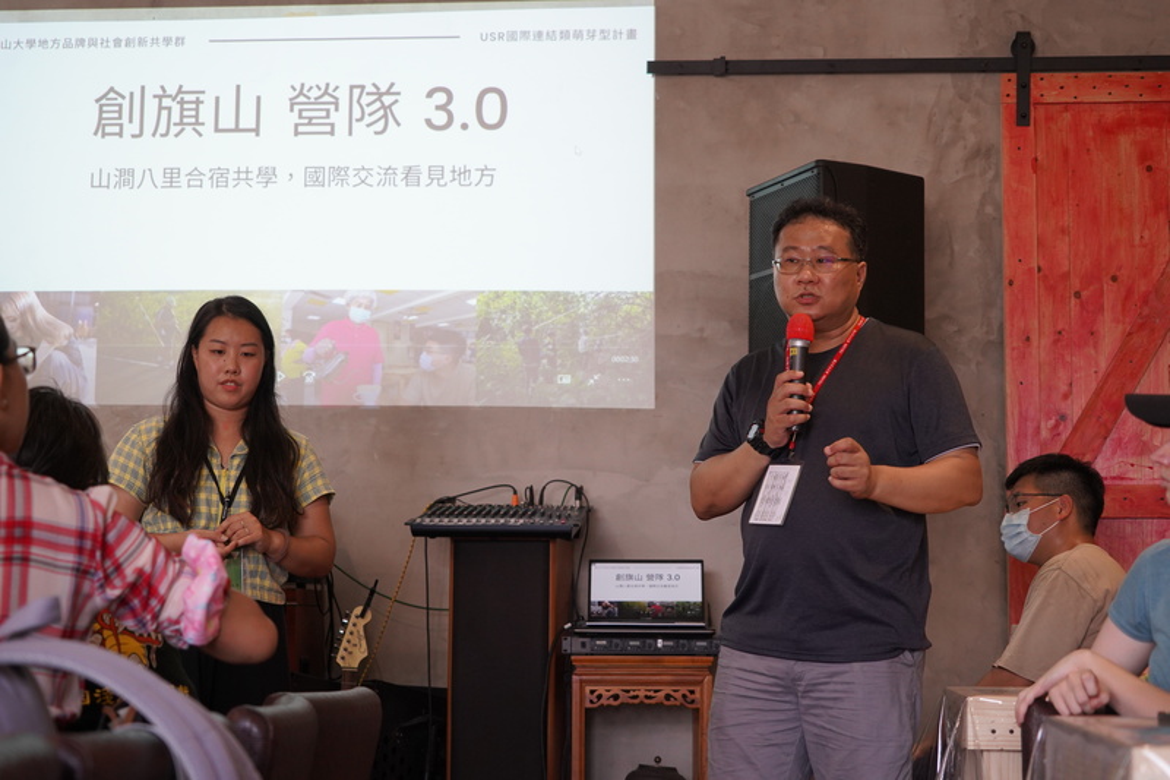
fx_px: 1917
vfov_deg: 23.0
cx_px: 585
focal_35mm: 59
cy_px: 390
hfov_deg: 33.9
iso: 1600
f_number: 5
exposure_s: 1/160
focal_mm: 59
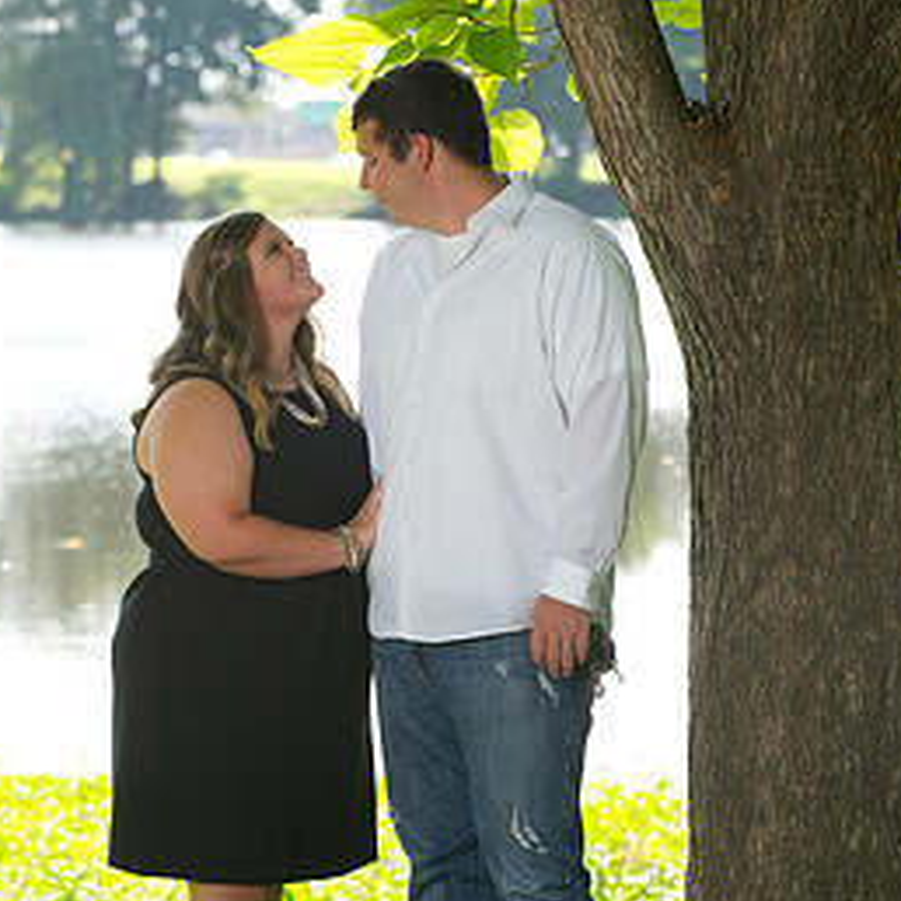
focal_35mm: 185
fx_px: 5448
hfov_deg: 9.5
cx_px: 414
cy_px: 524
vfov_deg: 9.5
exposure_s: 1/250
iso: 320
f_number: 4.5
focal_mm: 125
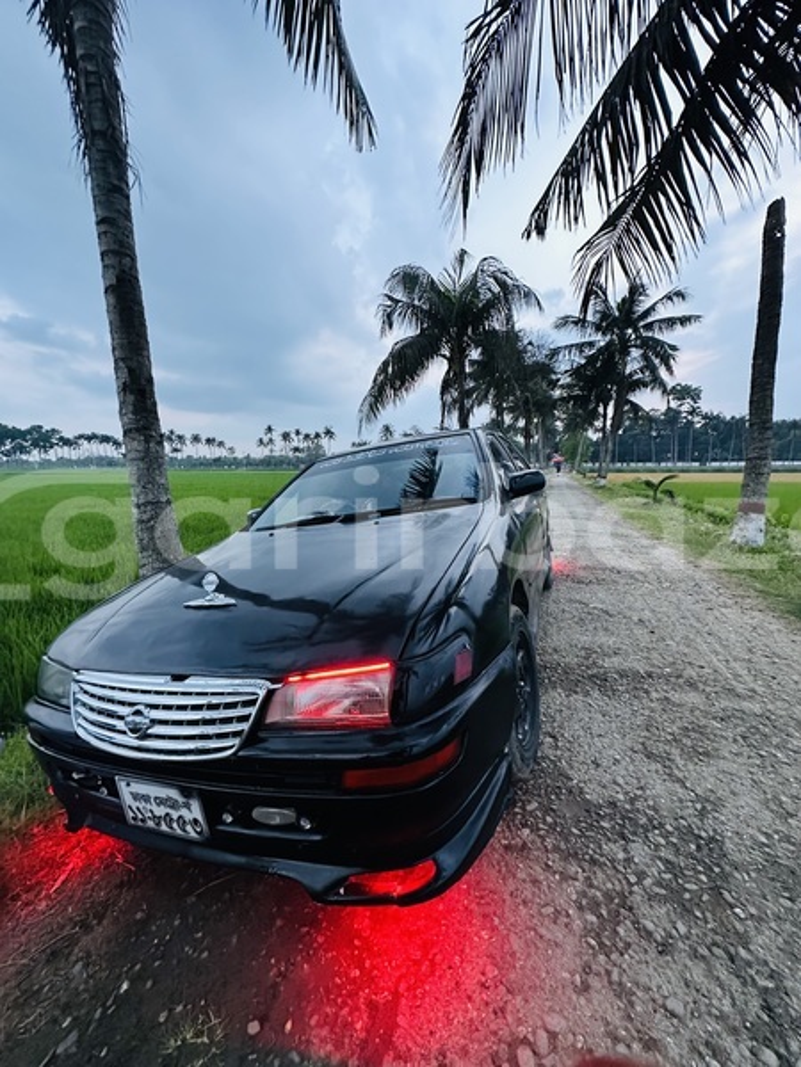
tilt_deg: -8.8
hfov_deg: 85.7
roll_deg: -1.0
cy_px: 534
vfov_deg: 102.1
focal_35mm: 14
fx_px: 432
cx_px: 400
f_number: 2.2
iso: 640
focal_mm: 2.22
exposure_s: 1/60
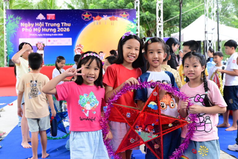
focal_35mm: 52
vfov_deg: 26.0
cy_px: 80
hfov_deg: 38.2
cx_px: 119
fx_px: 344
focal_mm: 52
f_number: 6.3
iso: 640
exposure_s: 1/125
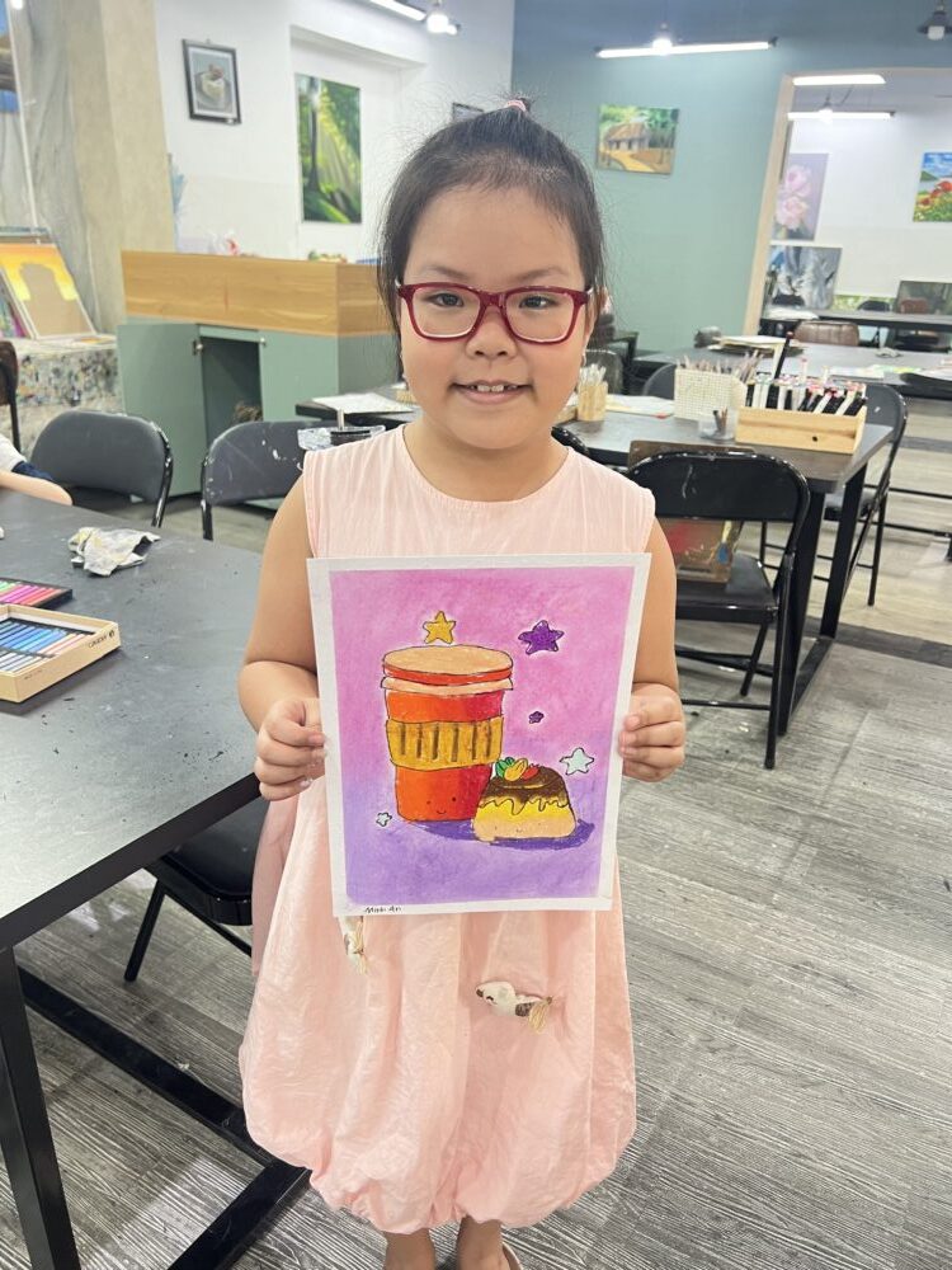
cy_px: 635
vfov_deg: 67.3
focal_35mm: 26
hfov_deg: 53.1
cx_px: 476
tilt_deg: -22.7
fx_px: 953
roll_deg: -2.5
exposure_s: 1/50
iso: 80
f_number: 1.5
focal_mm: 5.7
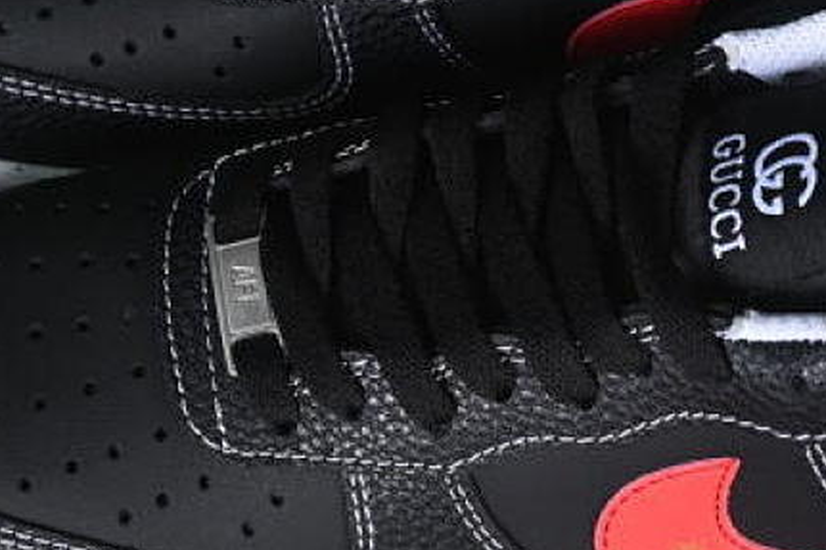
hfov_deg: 10.9
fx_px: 4312
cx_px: 585
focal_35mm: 188
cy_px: 159
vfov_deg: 7.3
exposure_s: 1/50
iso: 160
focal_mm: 50
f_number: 6.3
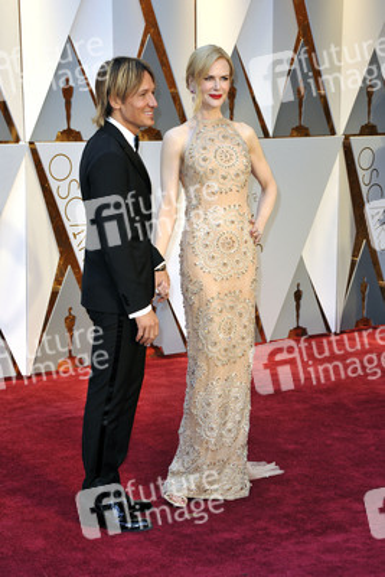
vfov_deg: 23.9
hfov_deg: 16.1
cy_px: 288
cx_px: 192
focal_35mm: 85
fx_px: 1362
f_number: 6.3
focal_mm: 85
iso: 1000
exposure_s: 1/250
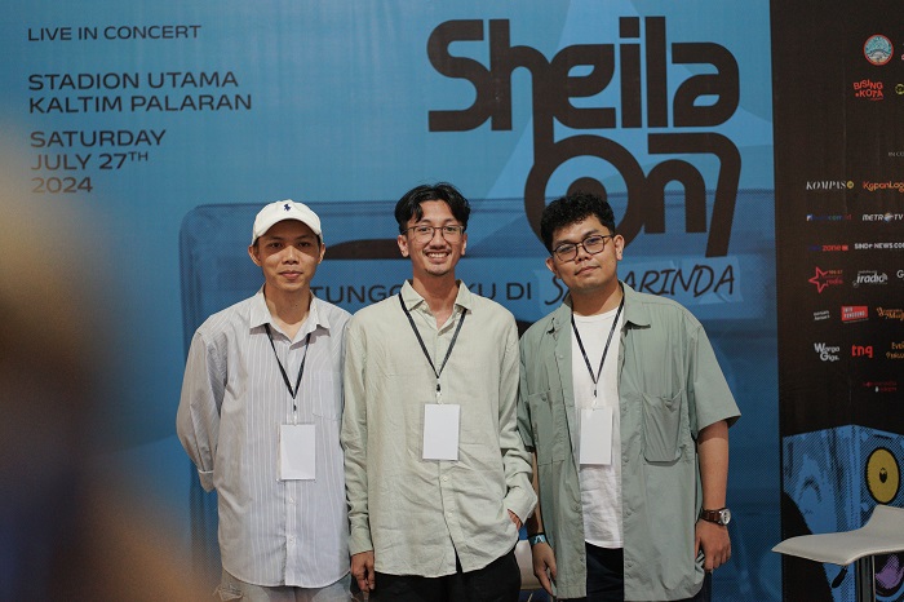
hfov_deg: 23.9
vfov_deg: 16.1
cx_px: 452
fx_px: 2133
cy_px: 301
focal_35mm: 85
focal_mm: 85
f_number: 2
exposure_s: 1/160
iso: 1600
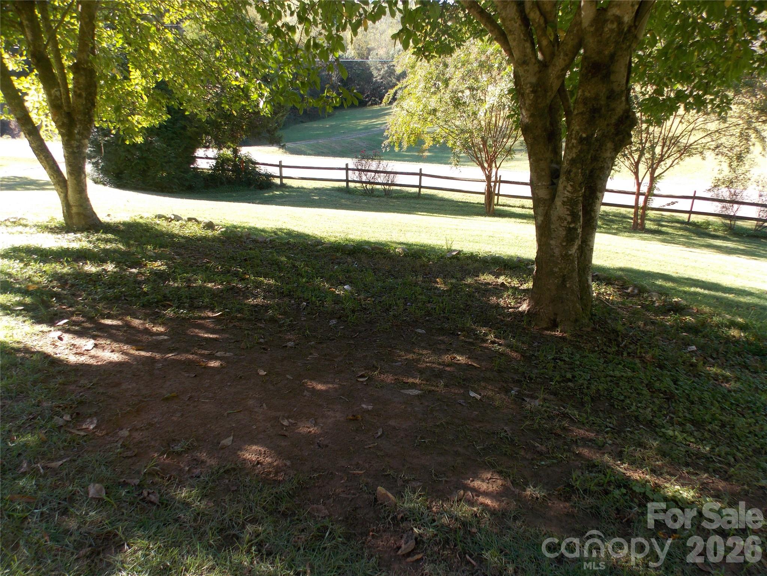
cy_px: 288
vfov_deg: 58.9
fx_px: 510
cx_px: 384
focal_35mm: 23
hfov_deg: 73.9
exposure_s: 1/100
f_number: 3.1
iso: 80
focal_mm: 4
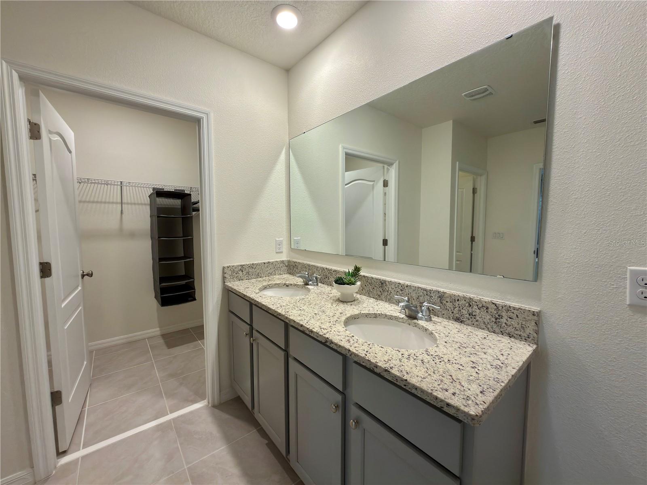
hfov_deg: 102.1
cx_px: 324
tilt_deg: -4.7
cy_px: 242
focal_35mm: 14
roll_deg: +0.2
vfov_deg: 85.7
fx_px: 262
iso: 64
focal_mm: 2.22
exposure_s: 1/30
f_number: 2.2
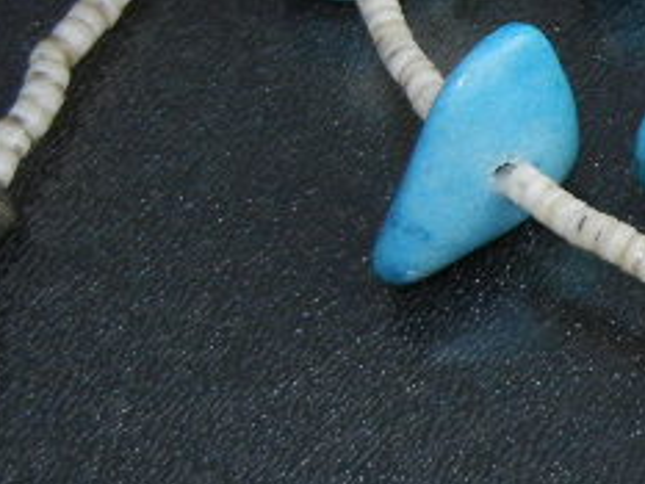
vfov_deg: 13.7
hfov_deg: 17.1
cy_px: 41
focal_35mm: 107
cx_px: 872
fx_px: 1995
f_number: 7.4
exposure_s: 1/30
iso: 800
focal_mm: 7.1
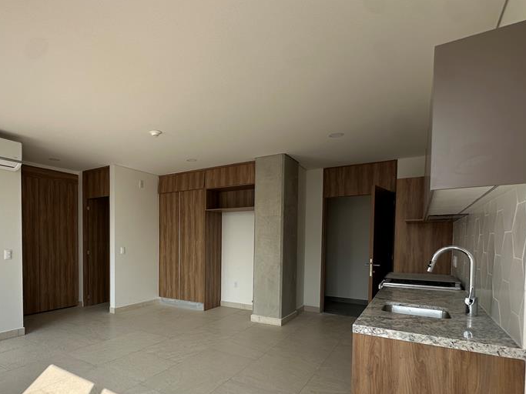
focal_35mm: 21
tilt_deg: -2.3
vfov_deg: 62.3
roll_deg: -0.7
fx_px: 319
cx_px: 178
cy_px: 253
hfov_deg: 76.6
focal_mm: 2.22
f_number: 2.2
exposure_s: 1/530
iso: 40
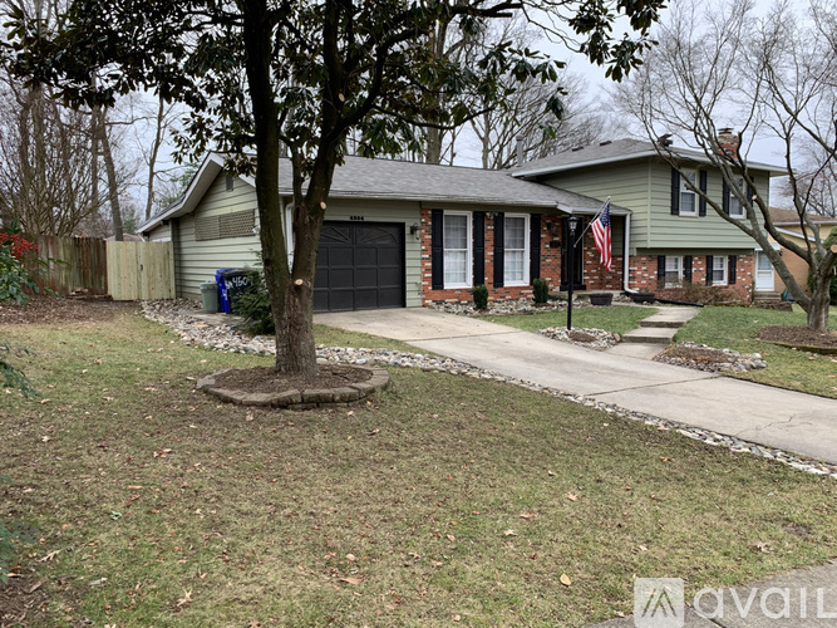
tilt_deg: -3.7
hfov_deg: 67.3
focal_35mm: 26
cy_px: 314
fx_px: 629
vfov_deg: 53.0
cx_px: 418
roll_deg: +0.5
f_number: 1.8
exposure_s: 1/122
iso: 25
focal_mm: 4.25
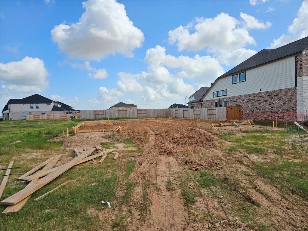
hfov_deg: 73.9
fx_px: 205
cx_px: 154
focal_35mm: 23
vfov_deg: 58.9
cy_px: 116
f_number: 1.7
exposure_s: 1/1102
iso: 10
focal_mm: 6.3
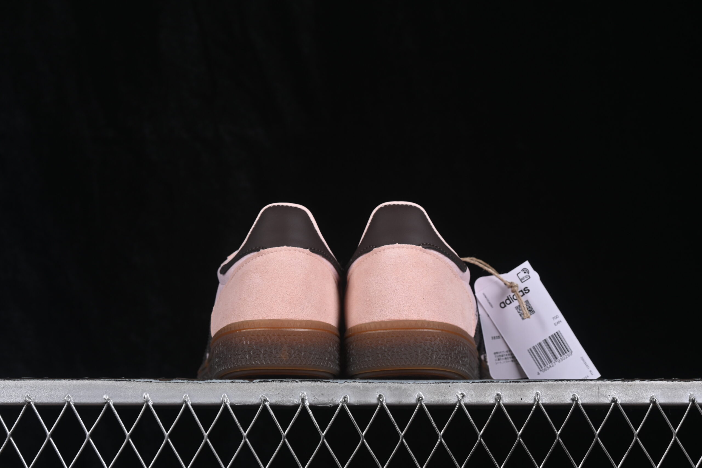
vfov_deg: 18.2
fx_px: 1462
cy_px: 234
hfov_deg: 27.0
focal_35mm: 75
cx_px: 351
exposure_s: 1/80
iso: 160
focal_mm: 50
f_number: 8
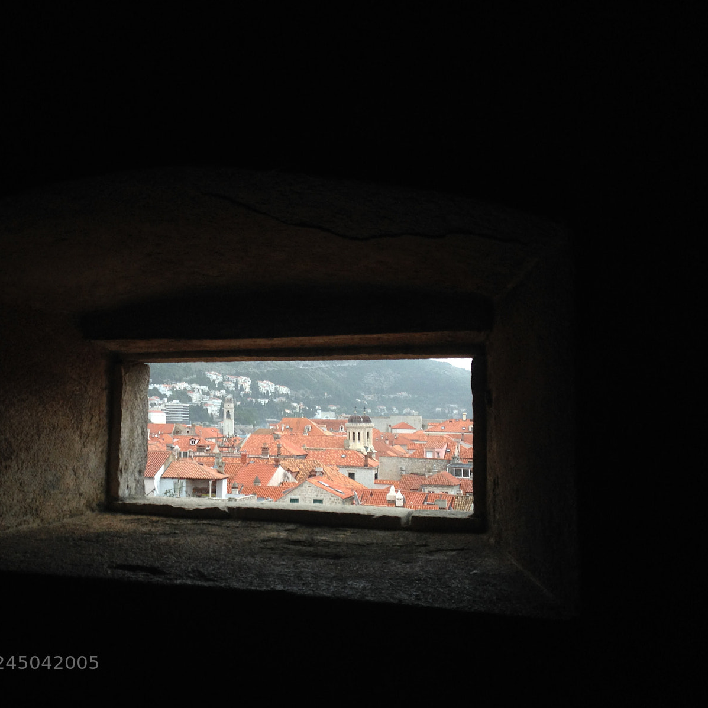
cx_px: 263
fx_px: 902
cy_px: 354
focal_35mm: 39
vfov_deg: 42.8
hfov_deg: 42.5
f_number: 2.4
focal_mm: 4.12
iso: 64
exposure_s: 1/60
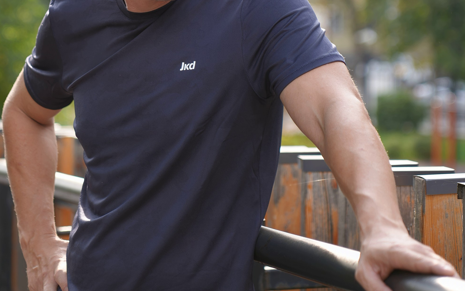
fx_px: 1825
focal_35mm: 144
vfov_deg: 9.1
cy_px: 2
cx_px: 151
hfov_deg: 14.5
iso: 100
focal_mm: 68
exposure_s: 1/250
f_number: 2.8
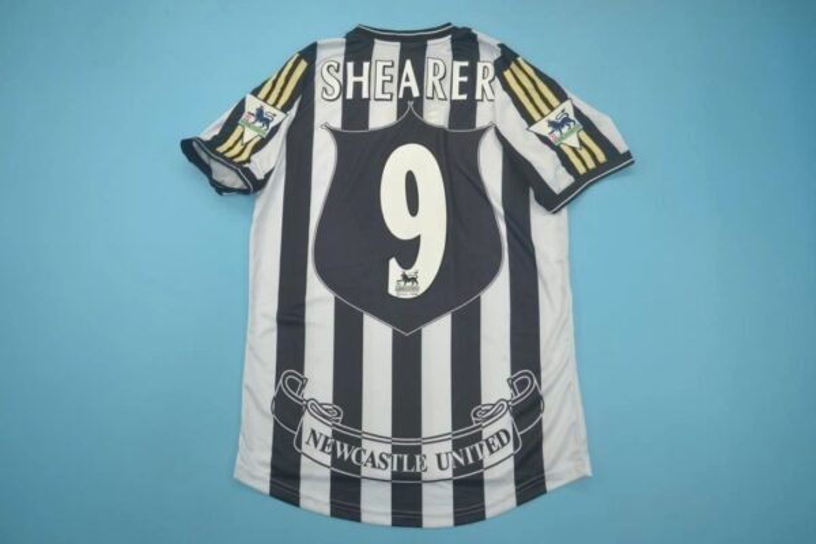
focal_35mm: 30
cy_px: 272
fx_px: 680
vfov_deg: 43.6
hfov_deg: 61.9
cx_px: 408
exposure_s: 1/160
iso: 200
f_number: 3.8
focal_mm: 20
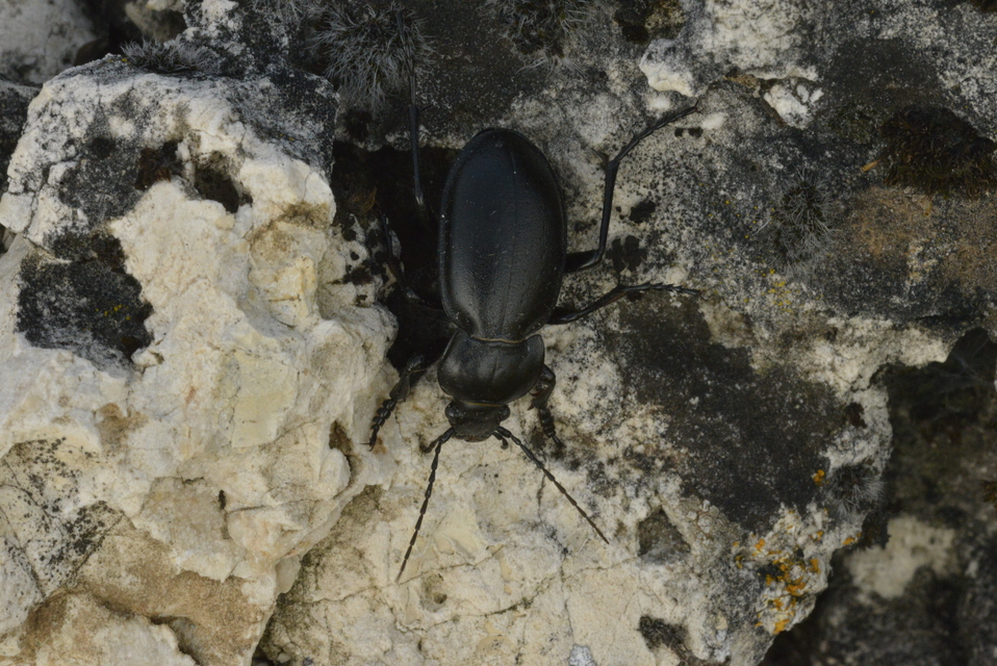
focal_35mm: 200
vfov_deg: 6.9
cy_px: 333
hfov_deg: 10.3
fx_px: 5542
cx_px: 498
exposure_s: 1/400
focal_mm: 200
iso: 6400
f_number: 40
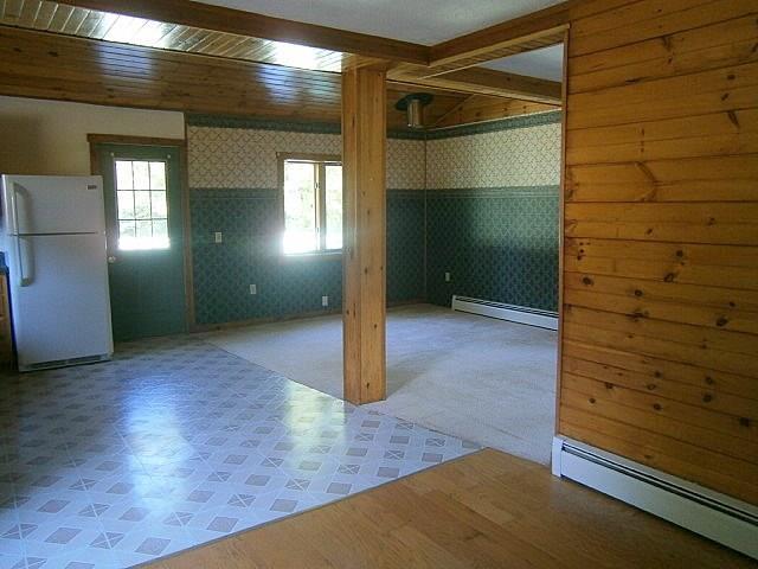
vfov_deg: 53.1
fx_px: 569
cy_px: 284
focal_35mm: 26
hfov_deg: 67.3
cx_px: 379
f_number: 2.8
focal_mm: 4.7
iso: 125
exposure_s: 1/20
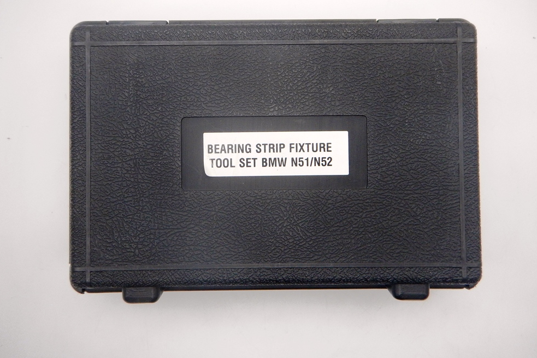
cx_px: 263
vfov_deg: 49.4
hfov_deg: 69.4
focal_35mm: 26
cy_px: 157
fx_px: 388
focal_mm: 4.3
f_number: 2.8
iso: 180
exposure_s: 1/250
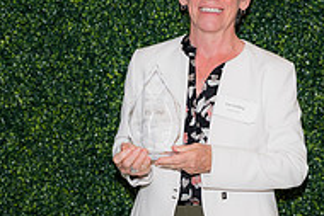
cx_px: 218
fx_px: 1153
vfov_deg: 10.7
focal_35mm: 128
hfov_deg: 16.0
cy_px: 47
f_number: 5
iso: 400
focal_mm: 42
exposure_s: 1/160
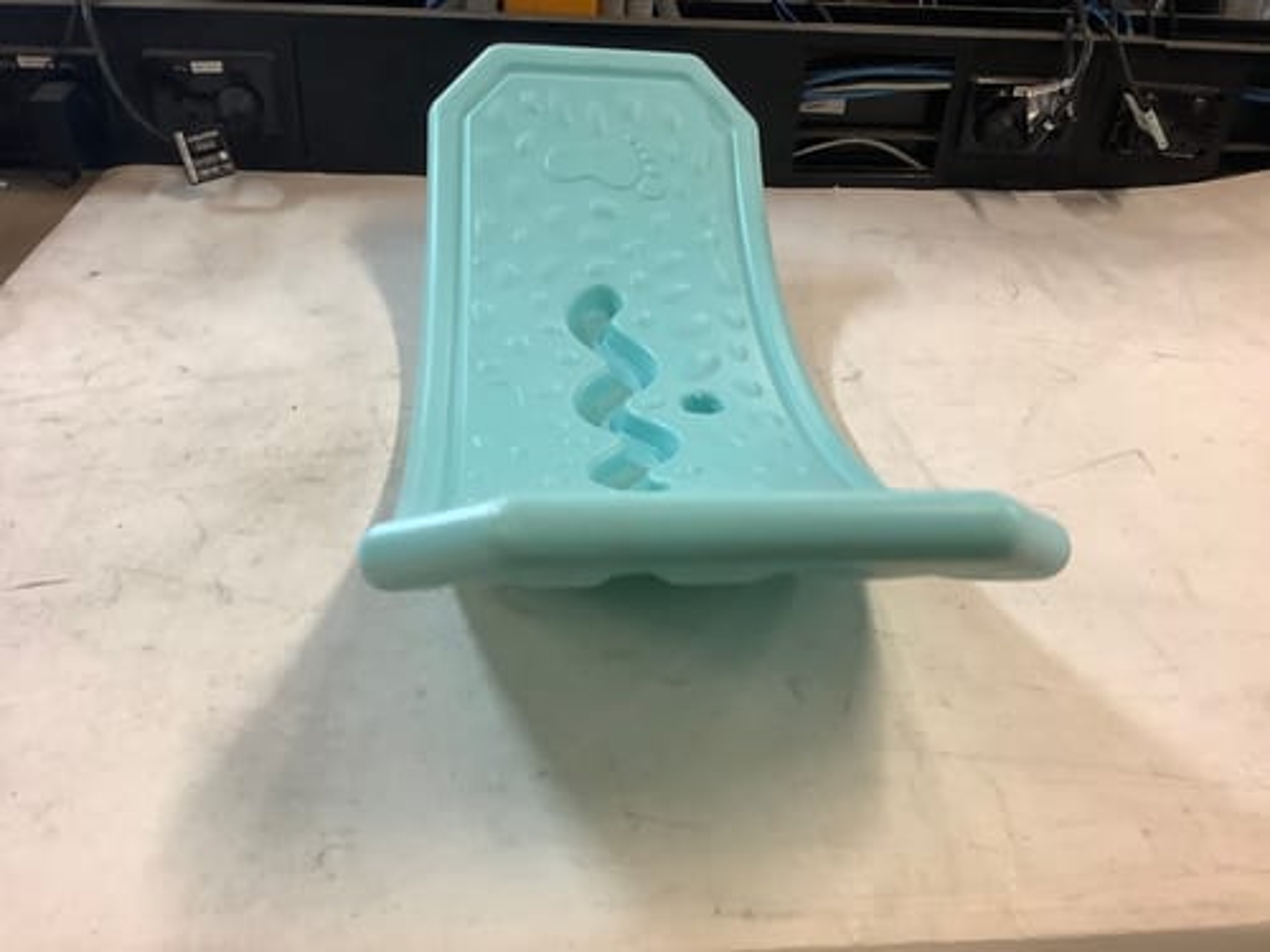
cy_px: 476
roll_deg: -0.8
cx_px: 635
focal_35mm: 31
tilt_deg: -30.8
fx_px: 1137
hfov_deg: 58.4
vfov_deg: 45.4
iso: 200
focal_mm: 3.3
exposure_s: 1/50
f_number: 2.4
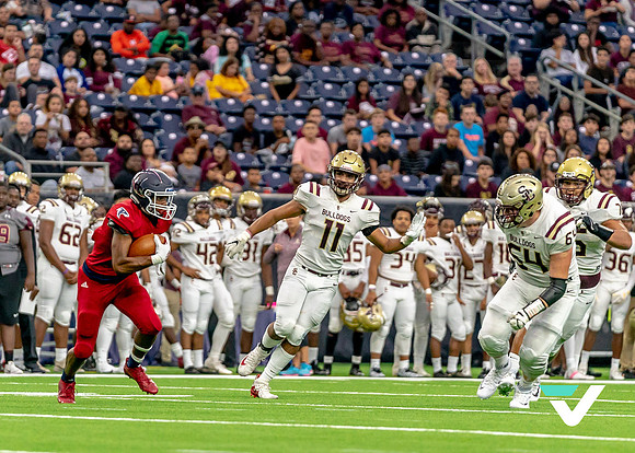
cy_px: 224
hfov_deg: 5.3
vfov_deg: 3.8
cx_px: 278
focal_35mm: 384
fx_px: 6915
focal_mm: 200
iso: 2000
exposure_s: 1/2000
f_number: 2.8
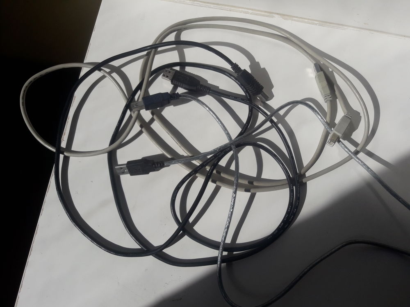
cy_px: 154
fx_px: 332
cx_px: 205
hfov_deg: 63.4
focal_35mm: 28
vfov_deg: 49.7
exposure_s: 1/4425
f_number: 1.9
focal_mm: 3.7
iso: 40
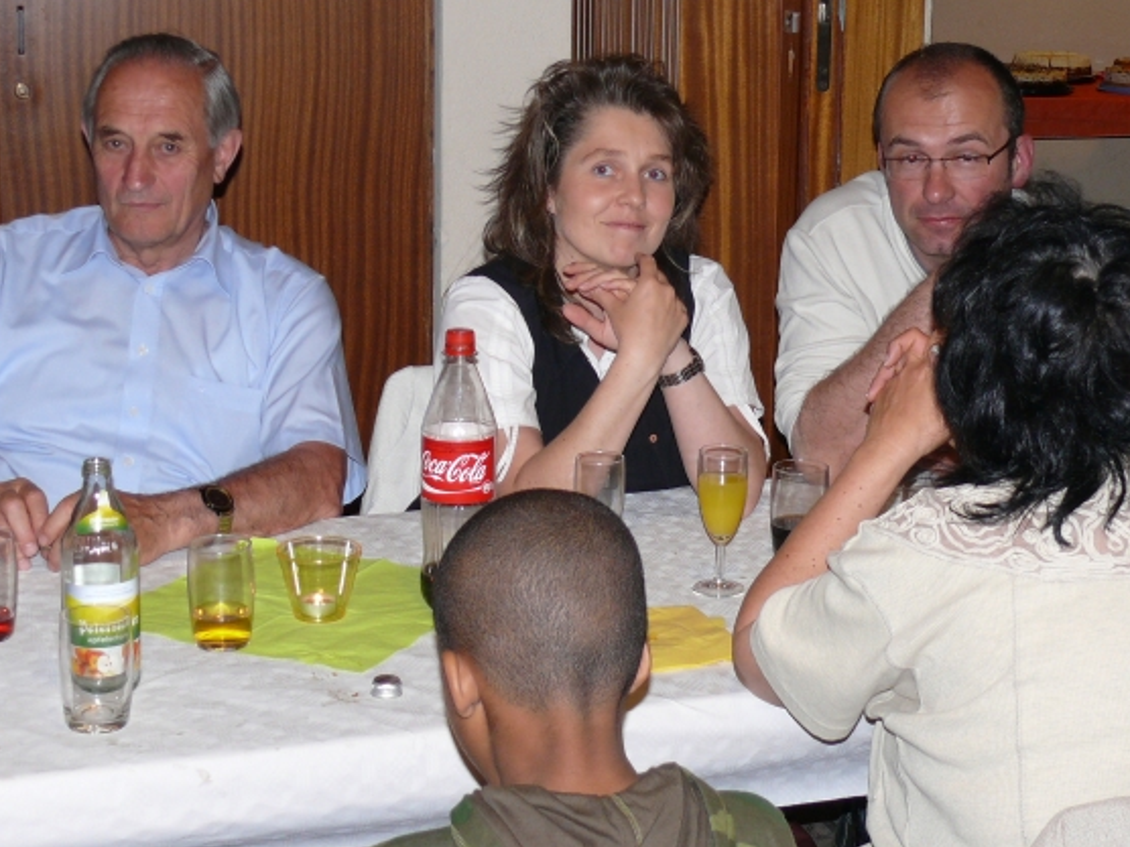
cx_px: 663
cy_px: 266
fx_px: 2350
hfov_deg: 27.0
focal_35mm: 72
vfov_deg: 20.4
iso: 100
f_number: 3.2
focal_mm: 9.2
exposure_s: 1/30
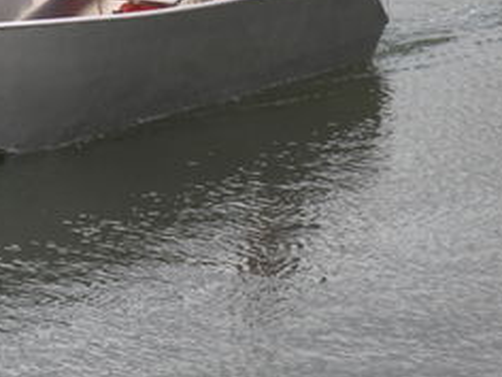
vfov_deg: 5.0
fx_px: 4307
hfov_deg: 6.7
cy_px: 29
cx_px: 43
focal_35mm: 297
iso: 50
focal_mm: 29.4
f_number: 4.1
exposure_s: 1/320
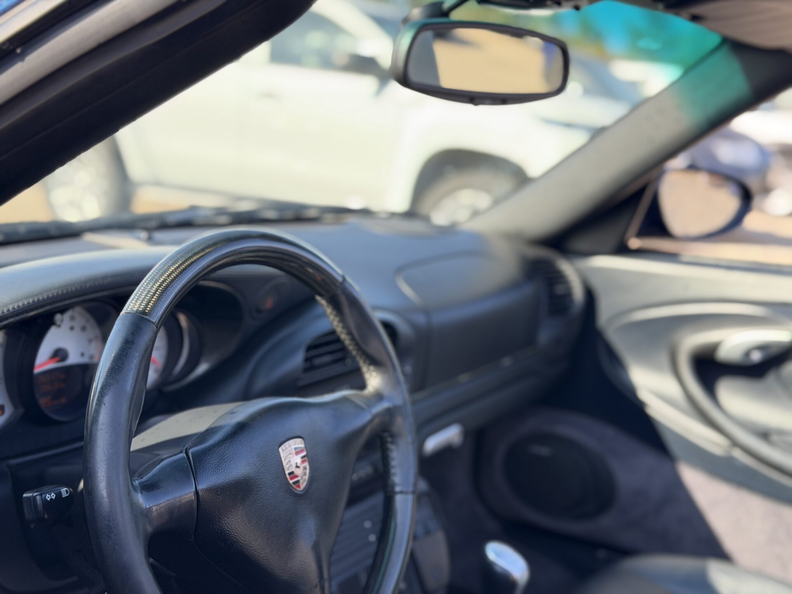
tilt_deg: -6.7
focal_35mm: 48
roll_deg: -3.8
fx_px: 1098
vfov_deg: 30.3
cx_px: 396
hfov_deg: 39.7
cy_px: 297
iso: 80
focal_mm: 6.76
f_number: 1.78
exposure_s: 1/336
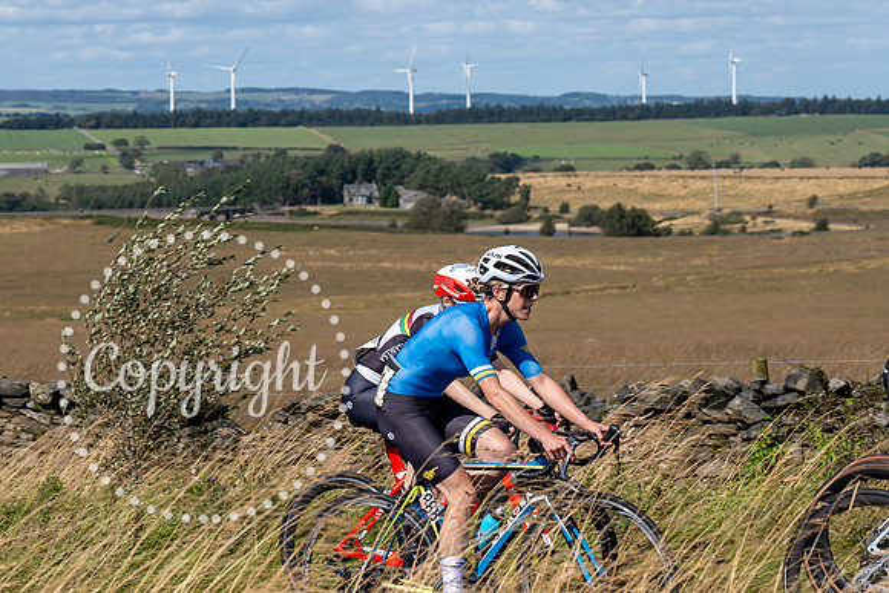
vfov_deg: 11.2
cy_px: 234
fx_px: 3028
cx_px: 351
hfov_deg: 16.7
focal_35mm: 123
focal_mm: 70
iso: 100
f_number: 5.6
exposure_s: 1/800
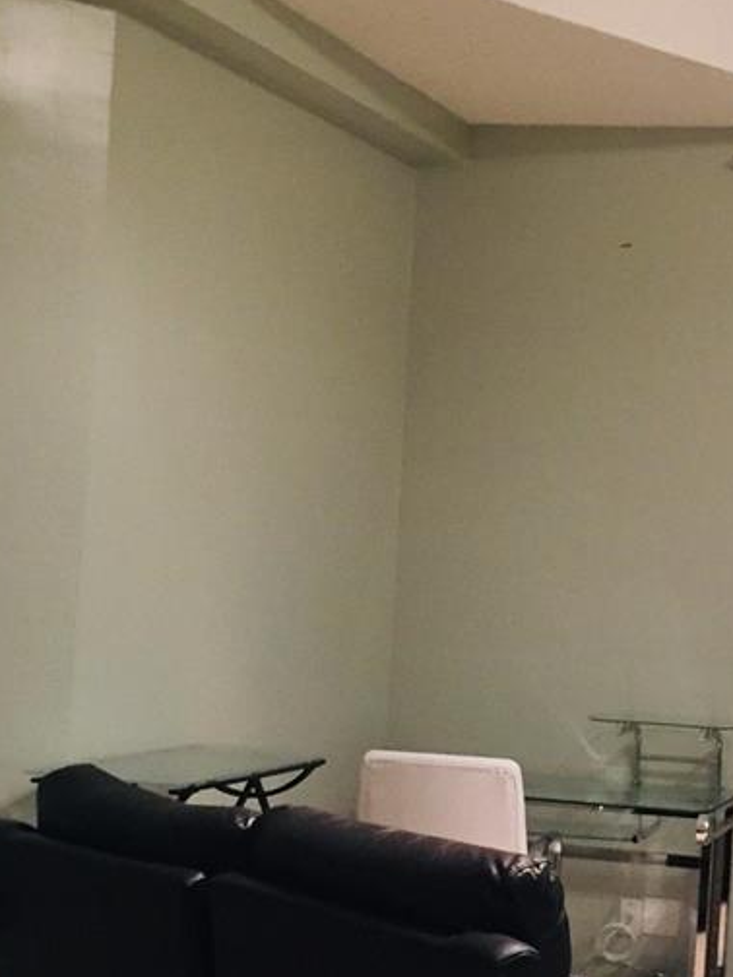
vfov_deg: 28.2
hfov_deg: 20.6
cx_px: 731
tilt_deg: +2.3
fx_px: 1948
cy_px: 457
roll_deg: -3.1
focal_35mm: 69
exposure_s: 1/24
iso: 250
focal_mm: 4.15
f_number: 2.2
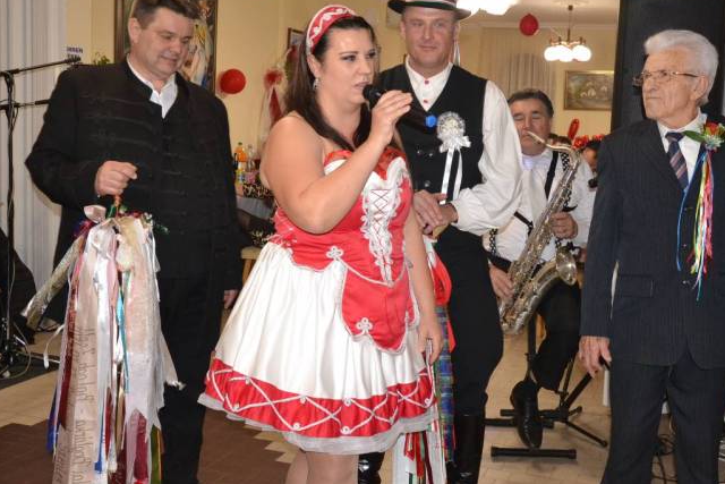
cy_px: 219
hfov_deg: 43.6
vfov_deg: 29.9
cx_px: 369
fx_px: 906
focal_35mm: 45
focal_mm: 24
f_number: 3.8
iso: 2000
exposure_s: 1/60
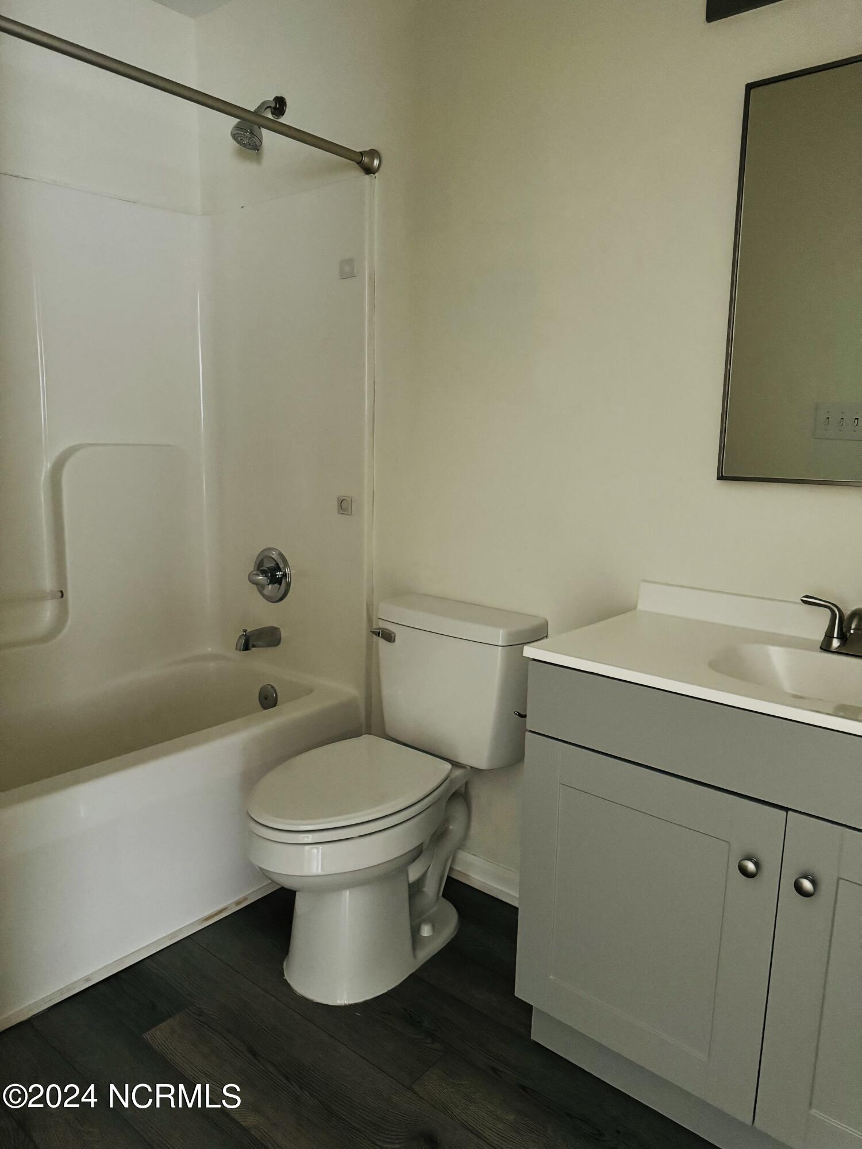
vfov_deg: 71.6
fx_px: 797
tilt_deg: -9.3
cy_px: 574
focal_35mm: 24
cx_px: 431
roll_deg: -0.8
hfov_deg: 56.8
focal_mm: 6.76
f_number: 1.78
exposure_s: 1/30
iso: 1250
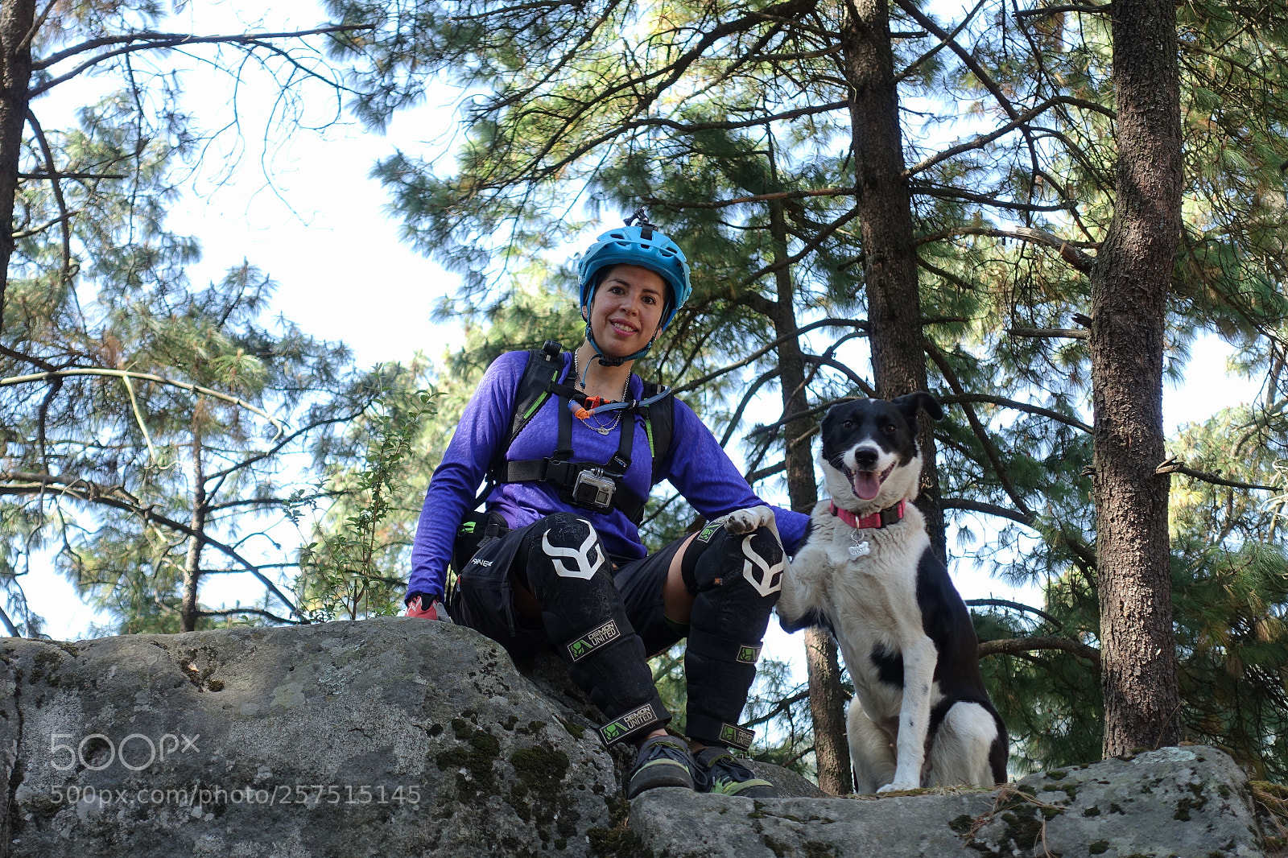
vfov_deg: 24.2
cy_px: 429
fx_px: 2003
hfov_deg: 35.6
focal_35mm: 56
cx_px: 644
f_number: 2.8
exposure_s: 1/200
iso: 100
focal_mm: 20.43
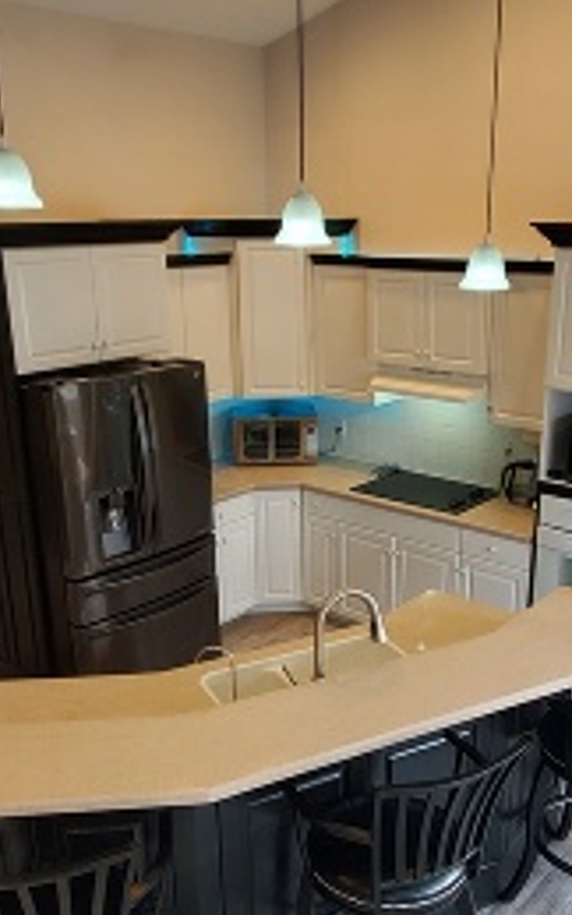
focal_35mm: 34
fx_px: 848
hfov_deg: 37.1
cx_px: 346
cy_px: 523
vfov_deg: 56.5
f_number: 2.2
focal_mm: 1.8
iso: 100
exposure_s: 1/59
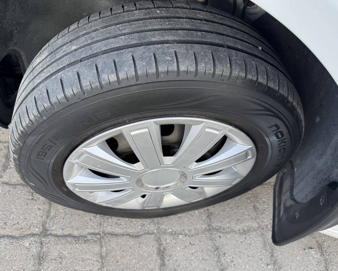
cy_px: 137
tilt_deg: -50.5
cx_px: 155
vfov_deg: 54.9
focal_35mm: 26
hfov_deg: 65.9
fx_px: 260
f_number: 1.78
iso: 64
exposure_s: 1/121
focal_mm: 6.76
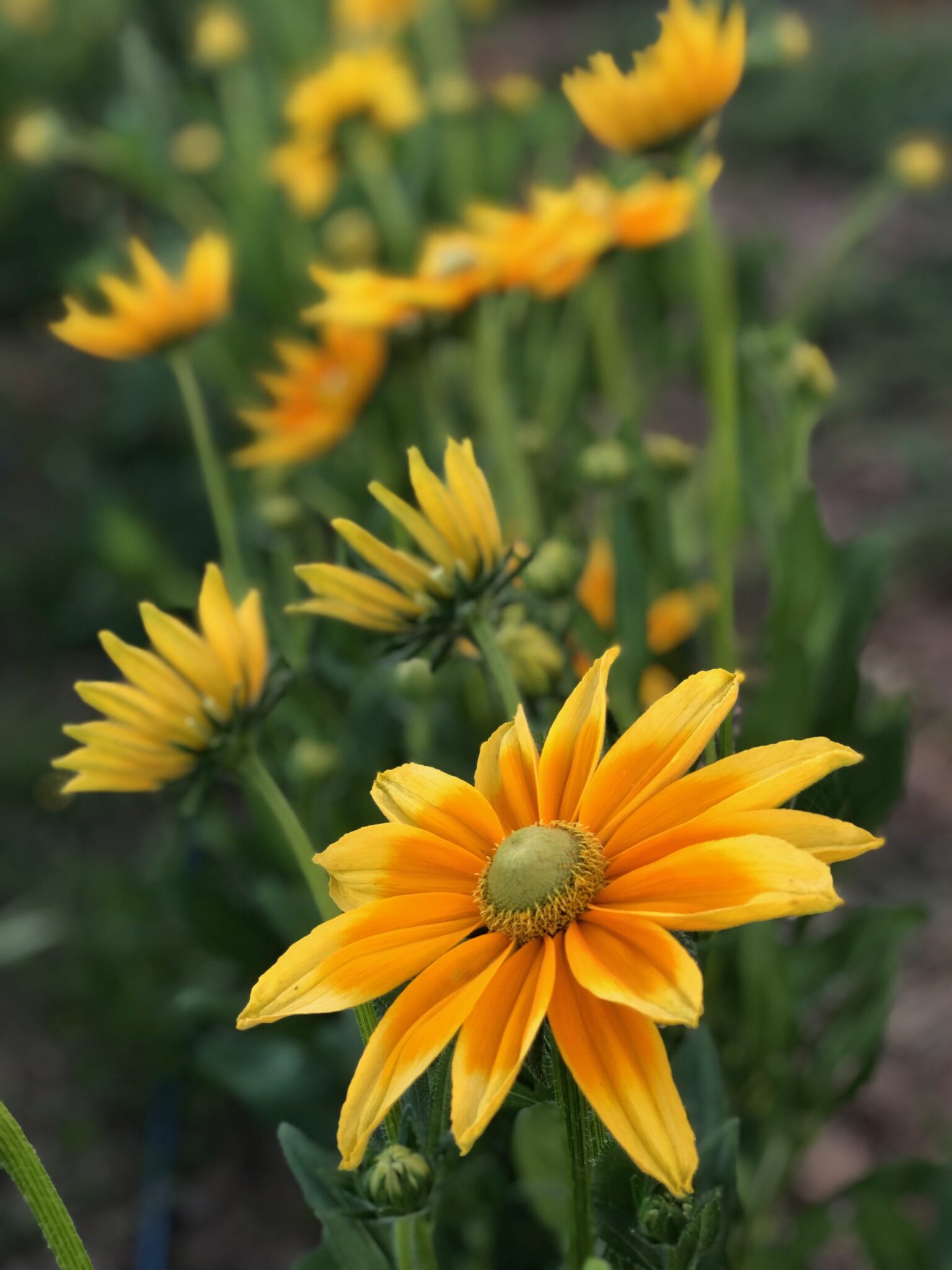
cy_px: 635
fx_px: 1907
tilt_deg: -22.8
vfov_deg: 36.8
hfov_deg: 28.0
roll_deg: +5.1
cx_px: 476
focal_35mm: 52
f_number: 2.4
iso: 20
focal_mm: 6
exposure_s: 1/60
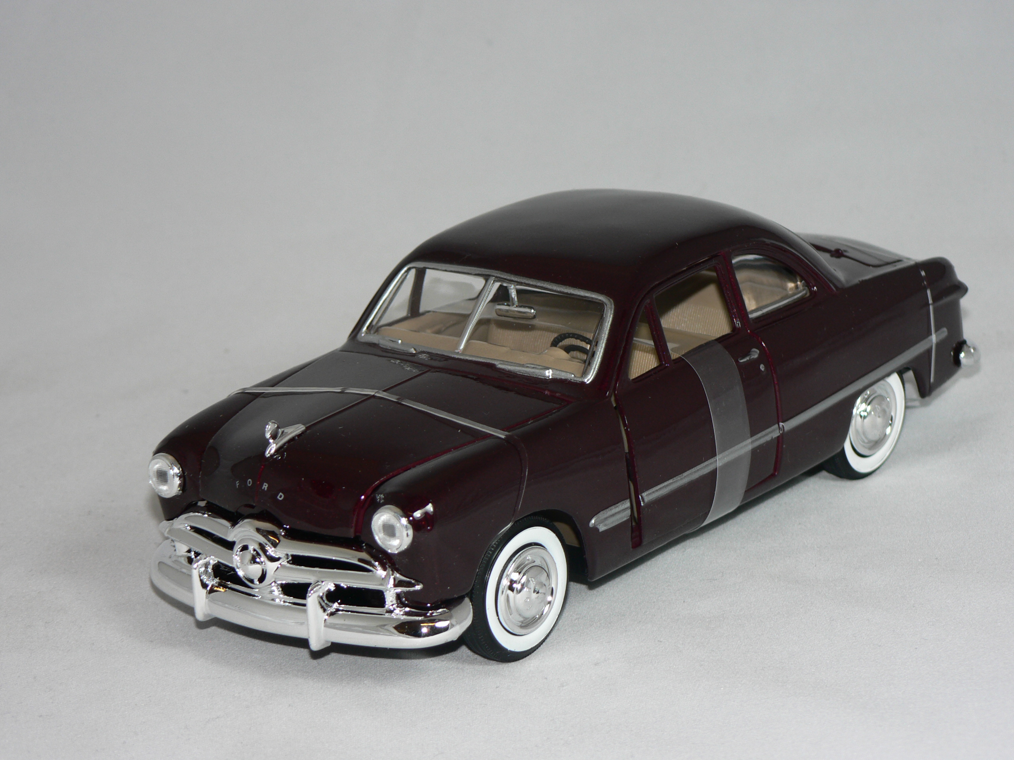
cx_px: 507
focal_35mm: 104
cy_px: 380
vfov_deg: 14.2
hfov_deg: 18.9
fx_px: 3046
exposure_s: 1/60
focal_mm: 17.3
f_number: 3.2
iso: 80
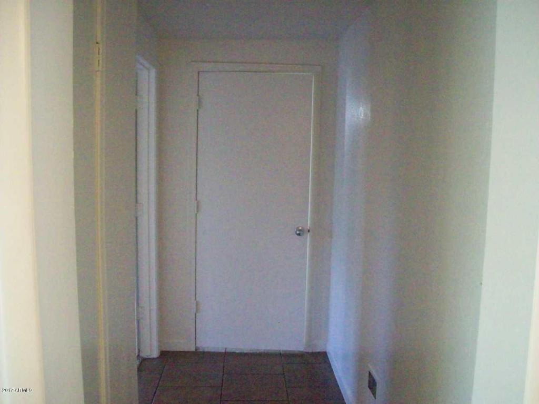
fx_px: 561
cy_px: 202
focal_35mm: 36
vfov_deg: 39.7
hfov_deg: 51.4
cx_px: 270
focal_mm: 6
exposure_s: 1/64
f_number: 2.7
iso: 757
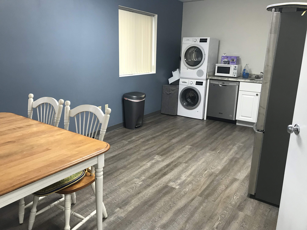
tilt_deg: -12.0
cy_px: 115
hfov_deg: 63.4
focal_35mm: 28
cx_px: 154
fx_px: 248
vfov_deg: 49.7
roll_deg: -1.7
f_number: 1.8
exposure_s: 1/30
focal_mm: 3.99
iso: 25
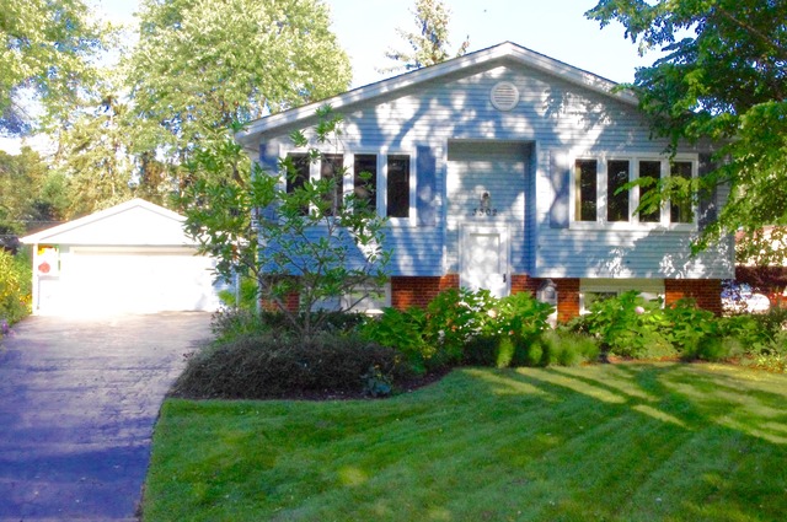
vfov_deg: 36.8
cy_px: 261
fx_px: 786
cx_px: 394
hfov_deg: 53.2
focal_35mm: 36
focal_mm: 24.38
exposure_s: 1/180
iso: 3200
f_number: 22
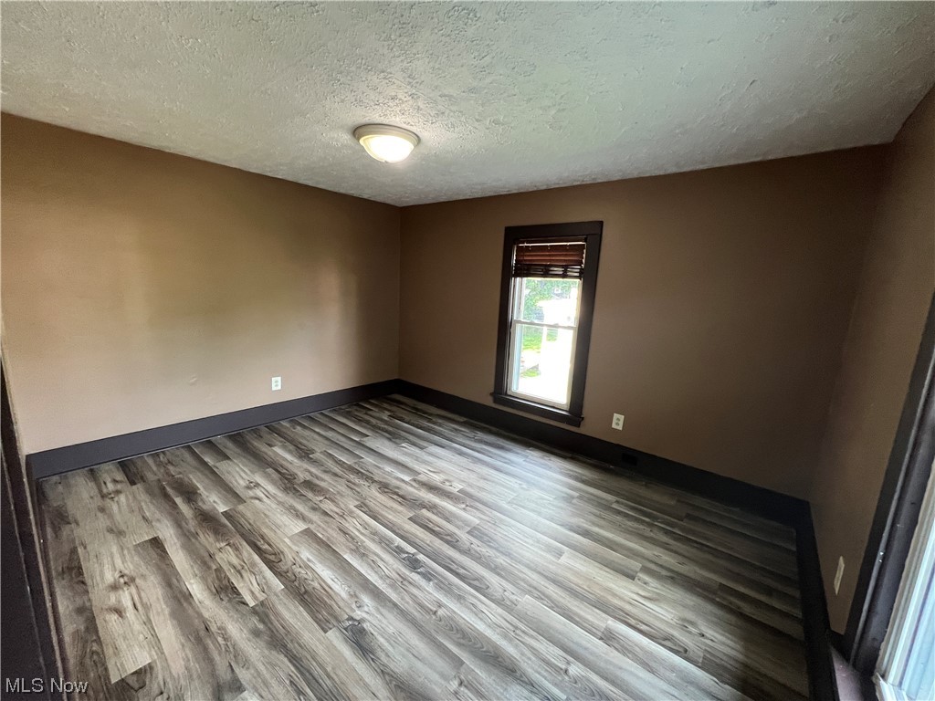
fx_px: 351
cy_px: 350
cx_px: 468
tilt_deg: -10.7
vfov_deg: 89.9
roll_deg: -2.4
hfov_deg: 106.2
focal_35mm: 13
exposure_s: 1/60
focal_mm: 1.57
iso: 320
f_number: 1.8
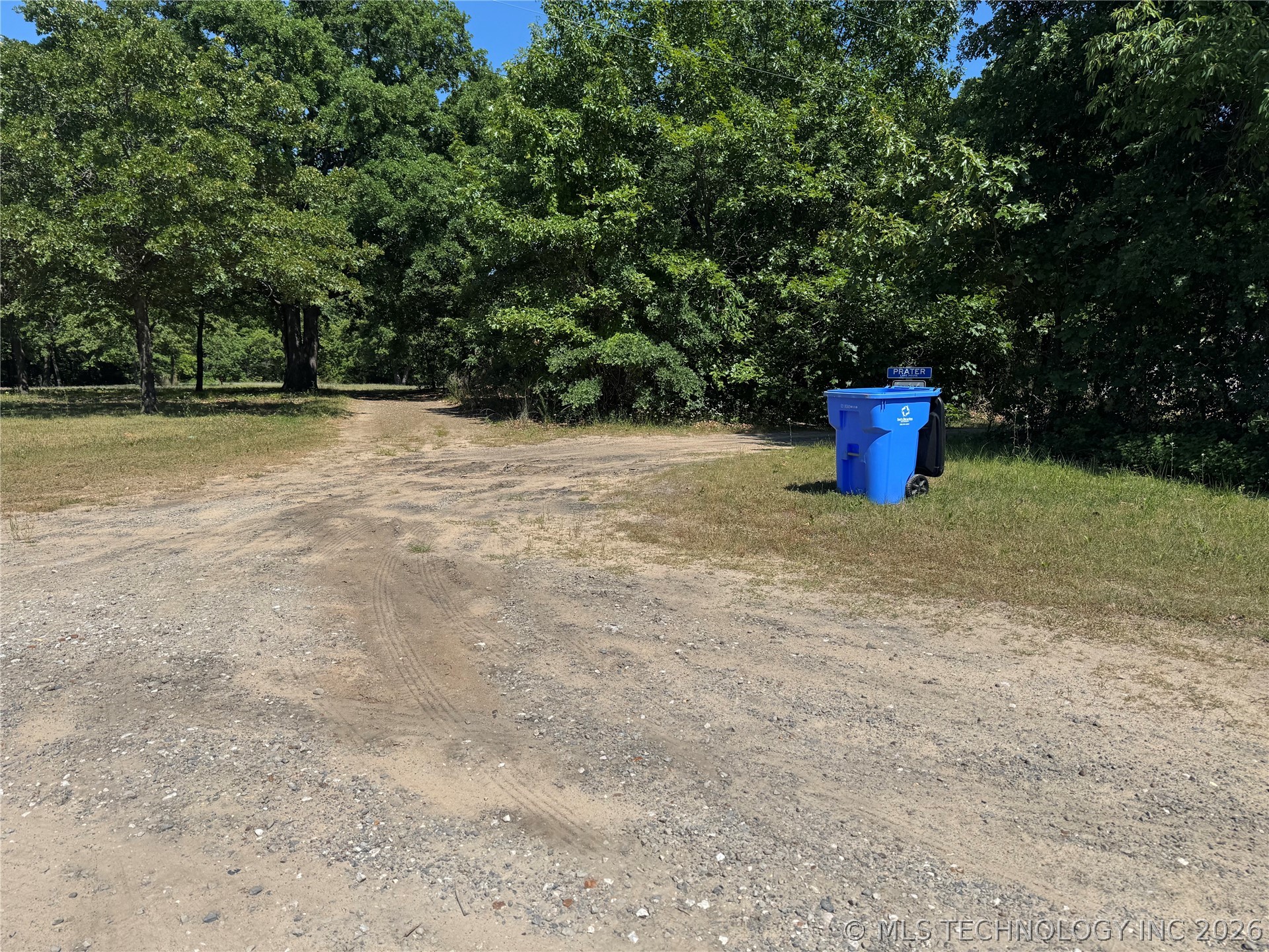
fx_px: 880
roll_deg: -0.2
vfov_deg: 56.8
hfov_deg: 71.6
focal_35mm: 24
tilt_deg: -8.5
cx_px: 634
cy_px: 476
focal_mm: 6.76
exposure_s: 1/5348
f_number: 1.78
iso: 80
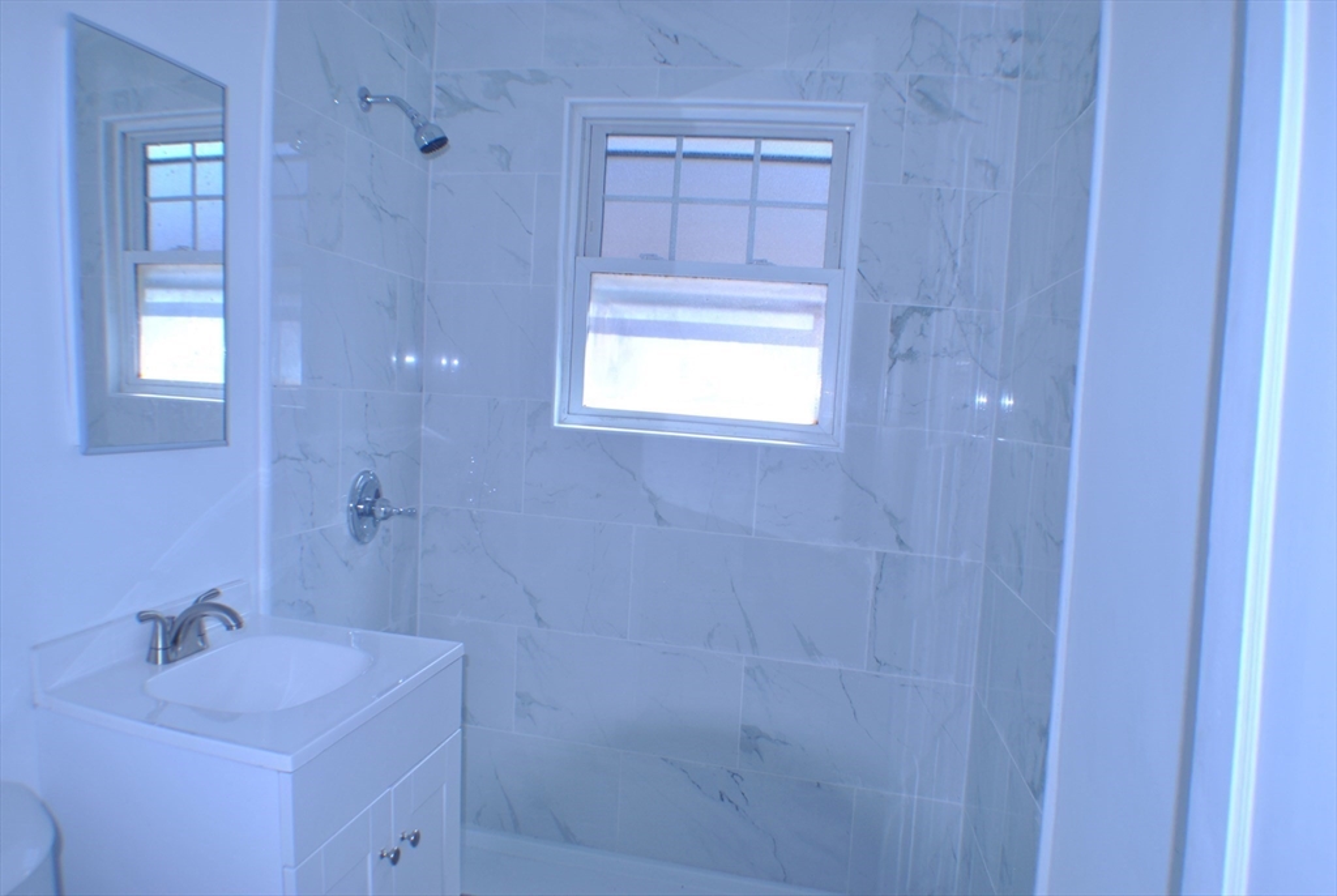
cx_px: 668
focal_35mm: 36
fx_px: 1339
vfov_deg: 37.0
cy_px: 448
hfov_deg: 53.1
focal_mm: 24
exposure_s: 1/100
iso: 100
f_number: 4
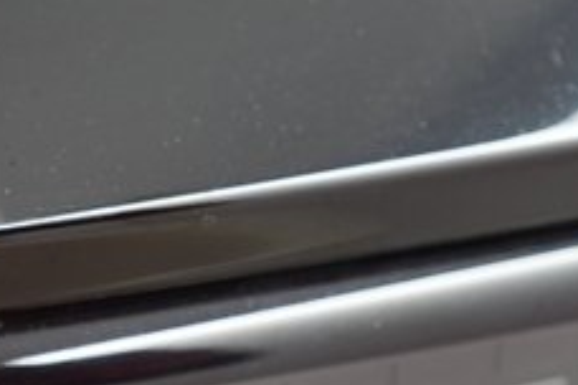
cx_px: 5
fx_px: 1124
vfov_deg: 19.4
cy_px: 155
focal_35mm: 70
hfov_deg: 27.3
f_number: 2.8
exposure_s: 1/60
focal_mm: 25
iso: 2000
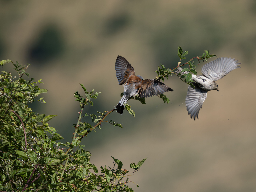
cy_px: 96
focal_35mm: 947
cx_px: 128
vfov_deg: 1.6
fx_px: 7003
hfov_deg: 2.1
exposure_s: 1/2500
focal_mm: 473
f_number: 5.6
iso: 500
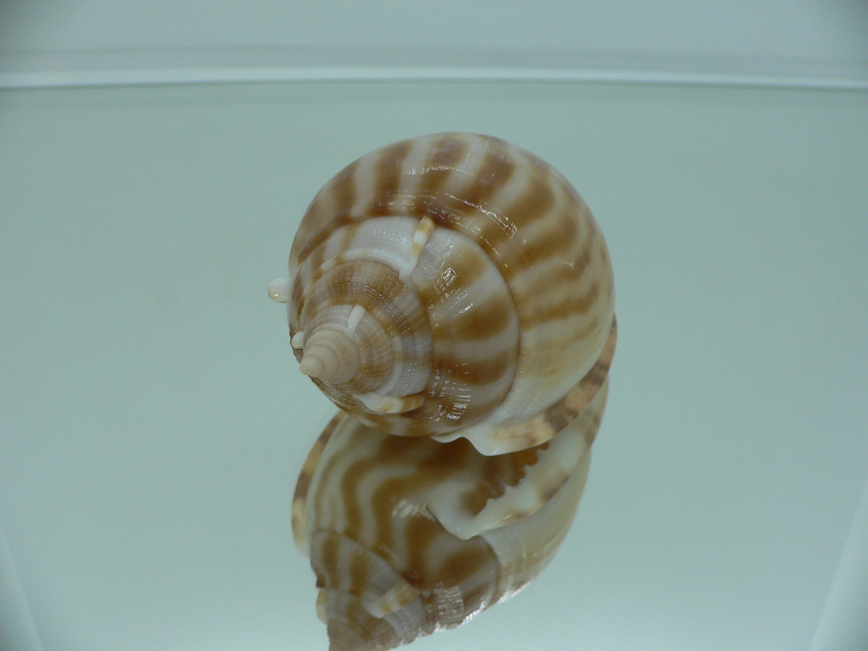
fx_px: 878
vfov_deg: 40.7
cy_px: 326
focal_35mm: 35
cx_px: 434
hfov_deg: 52.6
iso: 80
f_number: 2.8
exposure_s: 1/60
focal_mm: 4.6
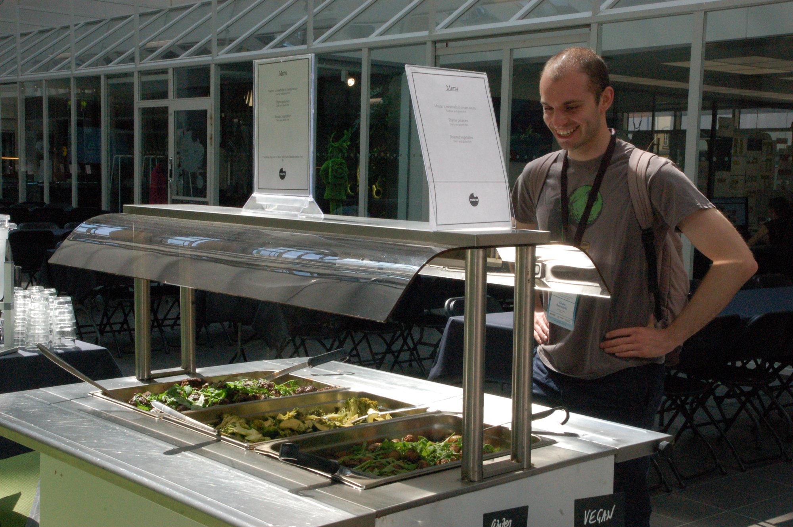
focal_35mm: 51
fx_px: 1122
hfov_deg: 38.9
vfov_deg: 26.4
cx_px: 396
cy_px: 264
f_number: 29
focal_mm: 34
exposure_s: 1/125
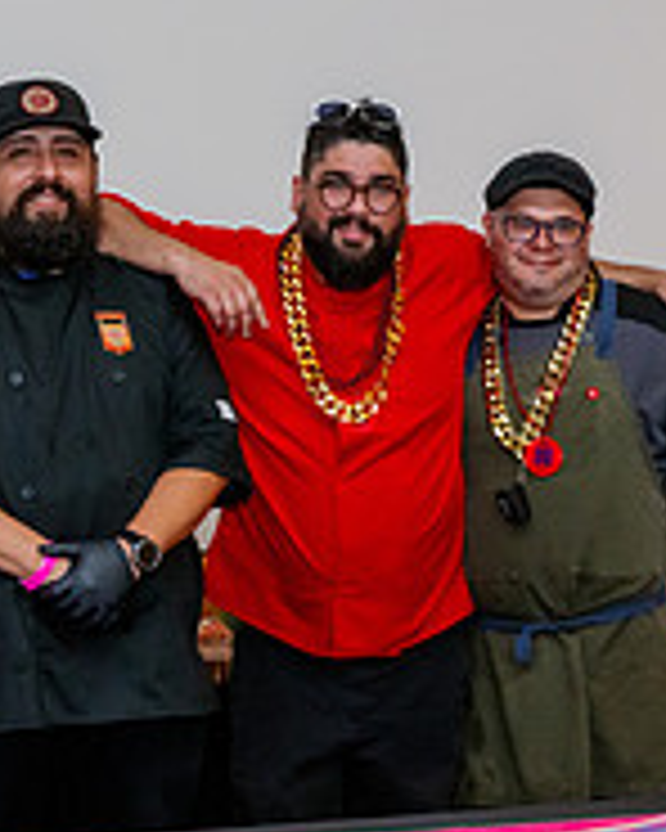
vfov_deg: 17.0
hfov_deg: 13.8
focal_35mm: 112
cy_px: 681
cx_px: 315
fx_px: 2760
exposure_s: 1/200
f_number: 6.3
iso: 2000
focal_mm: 38
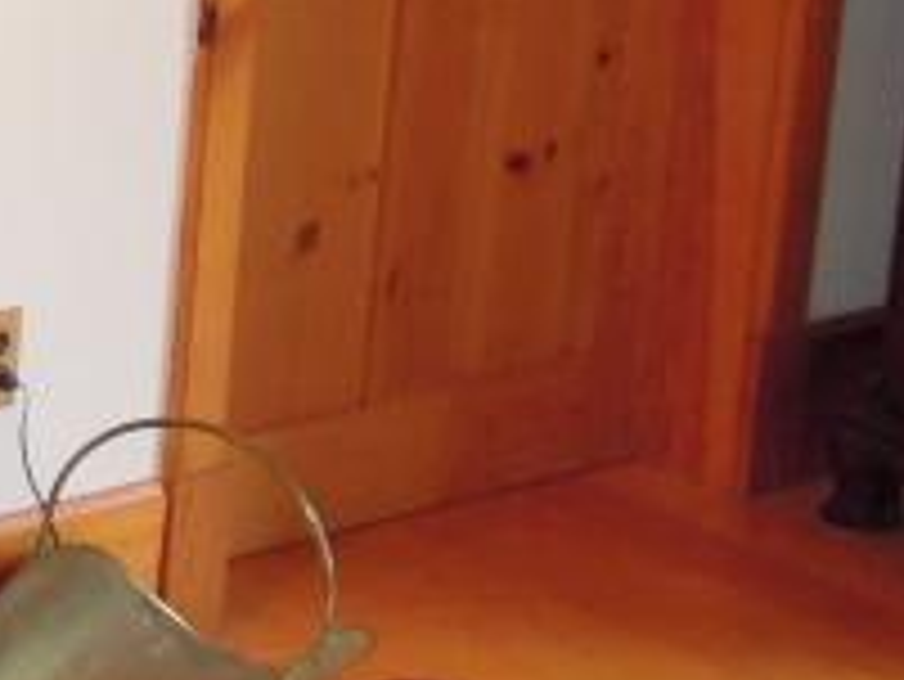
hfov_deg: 9.3
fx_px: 5331
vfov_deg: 7.3
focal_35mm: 204
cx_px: -666
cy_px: 126
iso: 560
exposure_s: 1/40
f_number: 3.3
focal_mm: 7.2
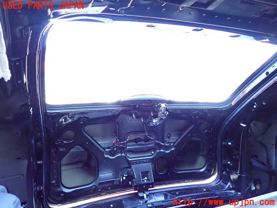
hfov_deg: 69.4
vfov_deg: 54.9
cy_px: 104
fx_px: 200
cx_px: 138
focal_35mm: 25
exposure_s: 1/30
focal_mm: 4.5
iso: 640
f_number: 2
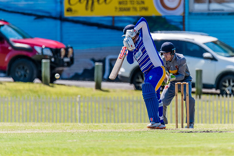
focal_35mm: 779
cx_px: 147
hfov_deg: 2.6
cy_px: 66
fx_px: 5062
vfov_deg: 1.8
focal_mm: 600
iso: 640
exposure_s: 1/2000
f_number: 6.3
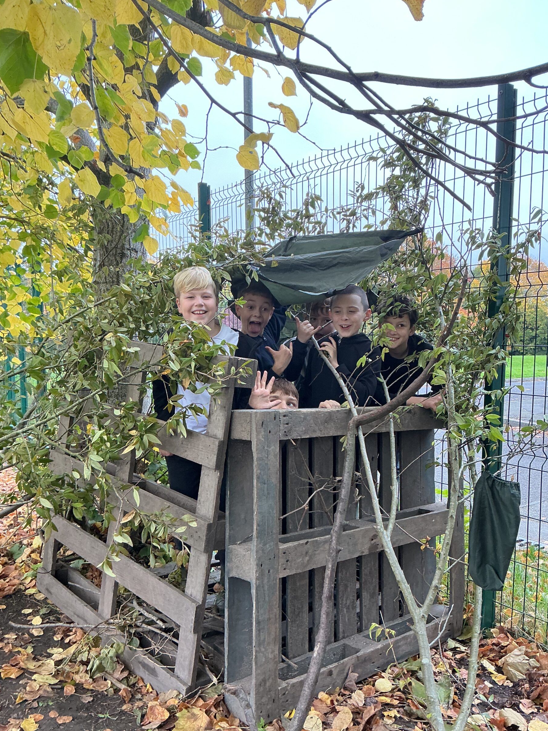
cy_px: 383
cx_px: 286
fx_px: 654
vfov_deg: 58.3
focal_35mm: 31
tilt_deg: -5.0
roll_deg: +0.4
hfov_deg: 45.4
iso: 50
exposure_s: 1/100
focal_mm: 3
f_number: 1.8
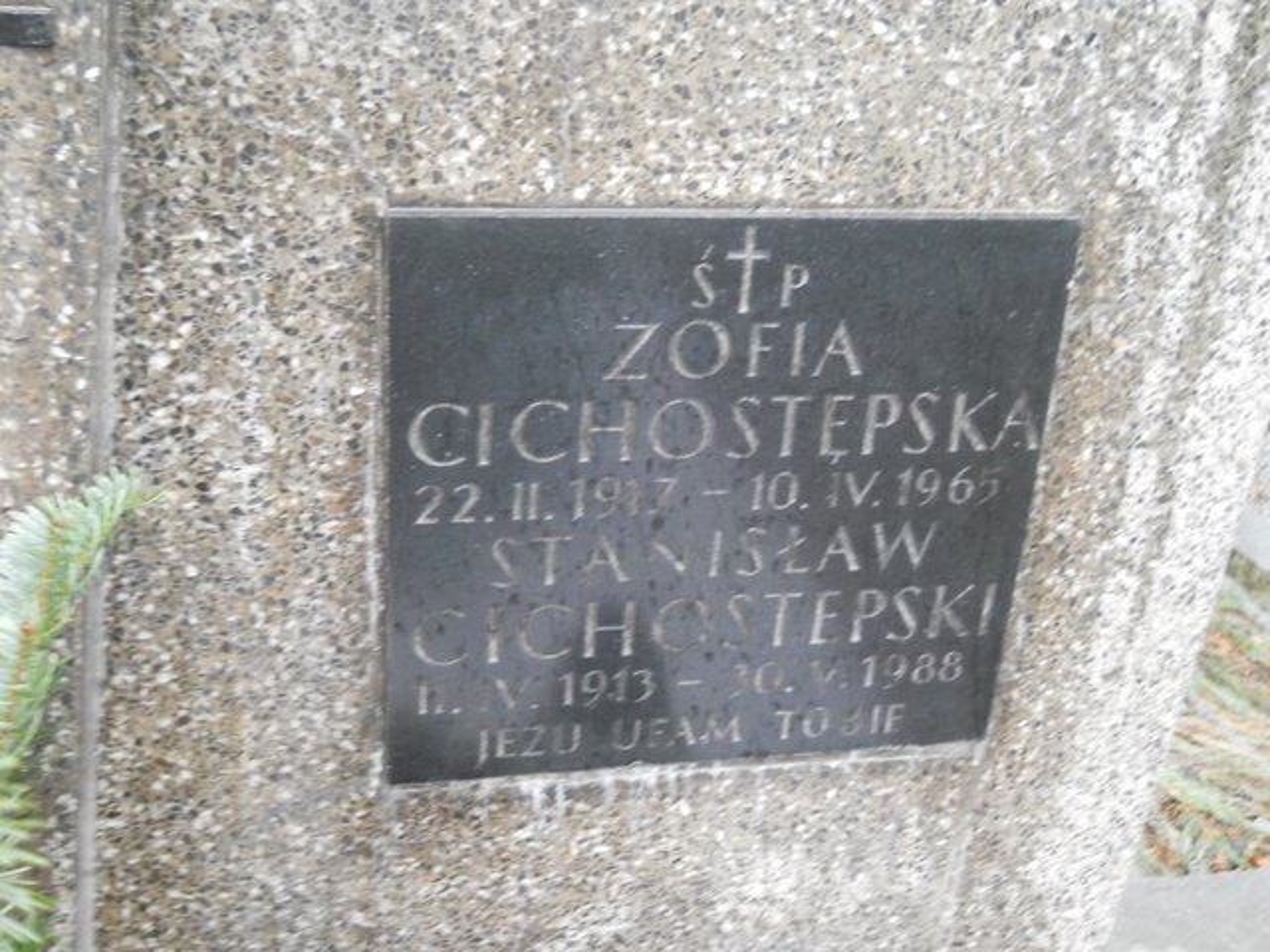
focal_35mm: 41
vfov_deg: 35.1
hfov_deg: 45.8
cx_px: 635
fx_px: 1504
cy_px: 476
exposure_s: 1/40
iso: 400
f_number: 3.1
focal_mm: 6.72
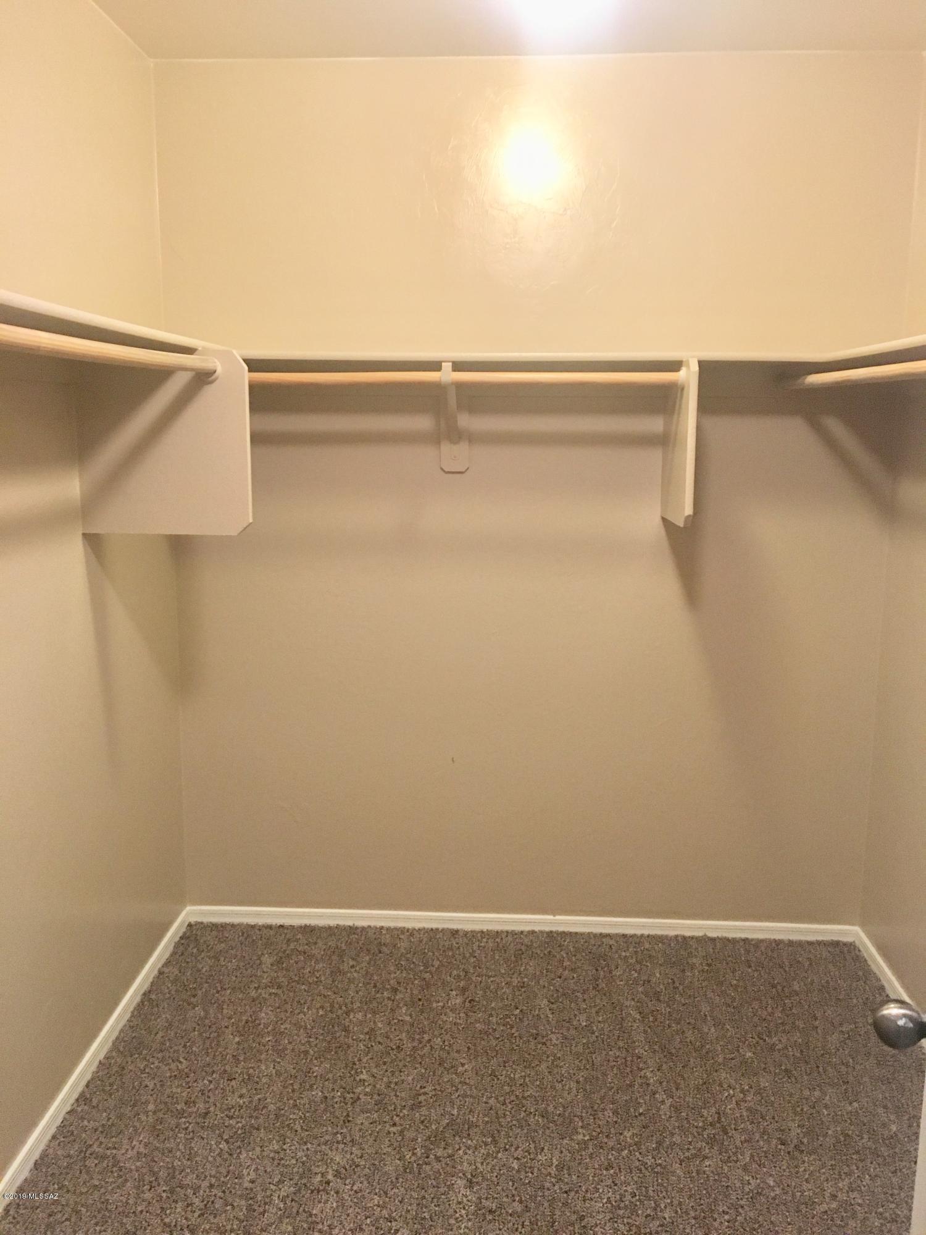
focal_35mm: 29
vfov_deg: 61.7
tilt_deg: -9.4
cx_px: 463
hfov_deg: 48.2
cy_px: 618
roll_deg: +1.1
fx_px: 1034
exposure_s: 1/30
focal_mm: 4.15
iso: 125
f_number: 2.2
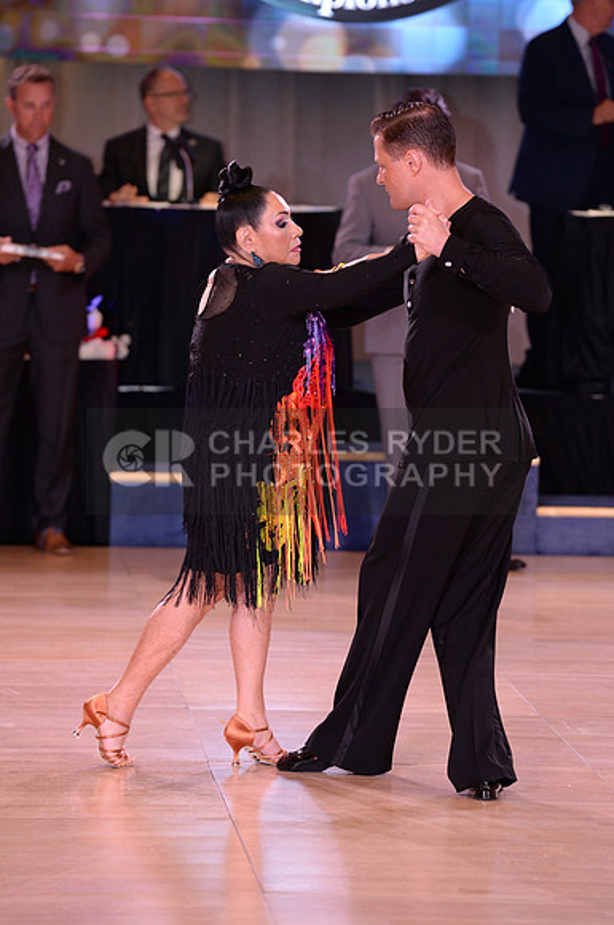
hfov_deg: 7.4
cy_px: 462
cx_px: 307
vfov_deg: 11.1
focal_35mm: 185
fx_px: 4747
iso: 1600
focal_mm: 185
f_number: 4
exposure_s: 1/250
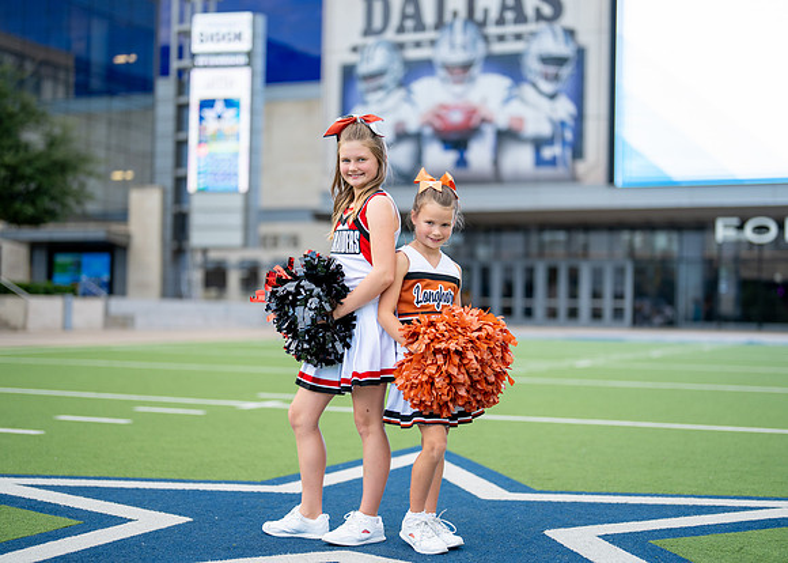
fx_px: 1323
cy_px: 284
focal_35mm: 59
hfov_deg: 33.2
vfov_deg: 24.0
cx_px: 402
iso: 160
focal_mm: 50
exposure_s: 1/1600
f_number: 1.2
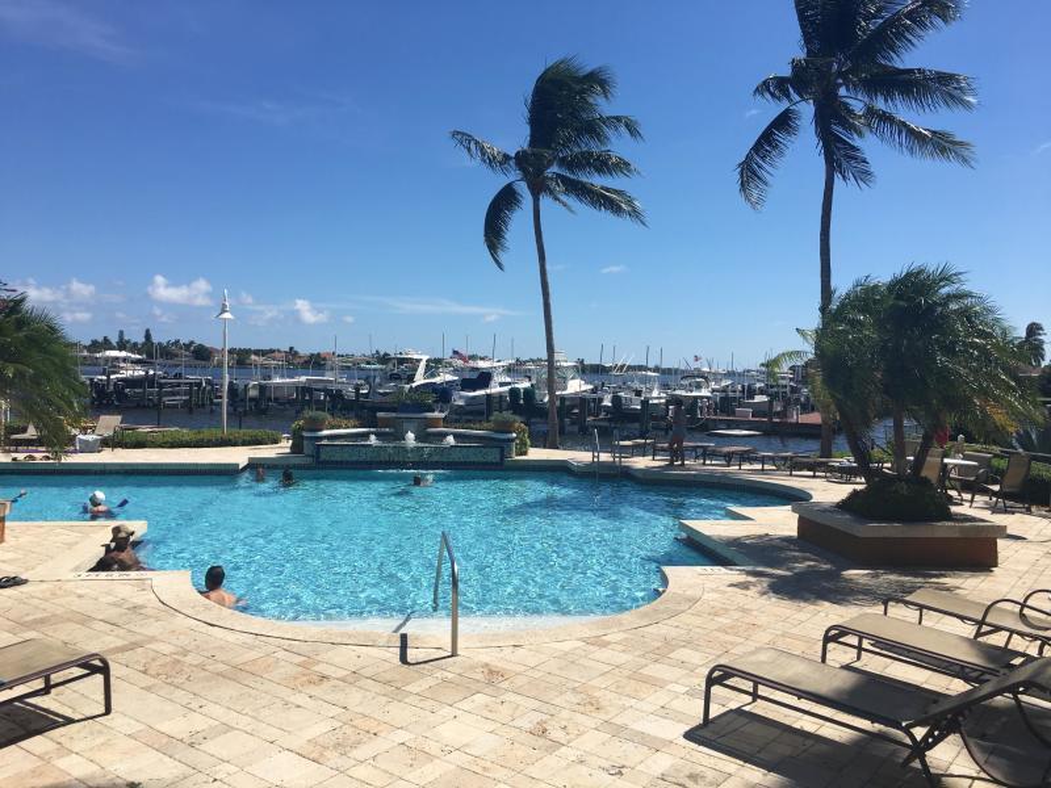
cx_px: 526
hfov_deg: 61.7
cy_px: 394
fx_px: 880
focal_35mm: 29
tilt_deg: +0.0
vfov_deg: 48.2
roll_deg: -1.1
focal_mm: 4.15
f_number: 2.2
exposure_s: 1/2564
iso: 25
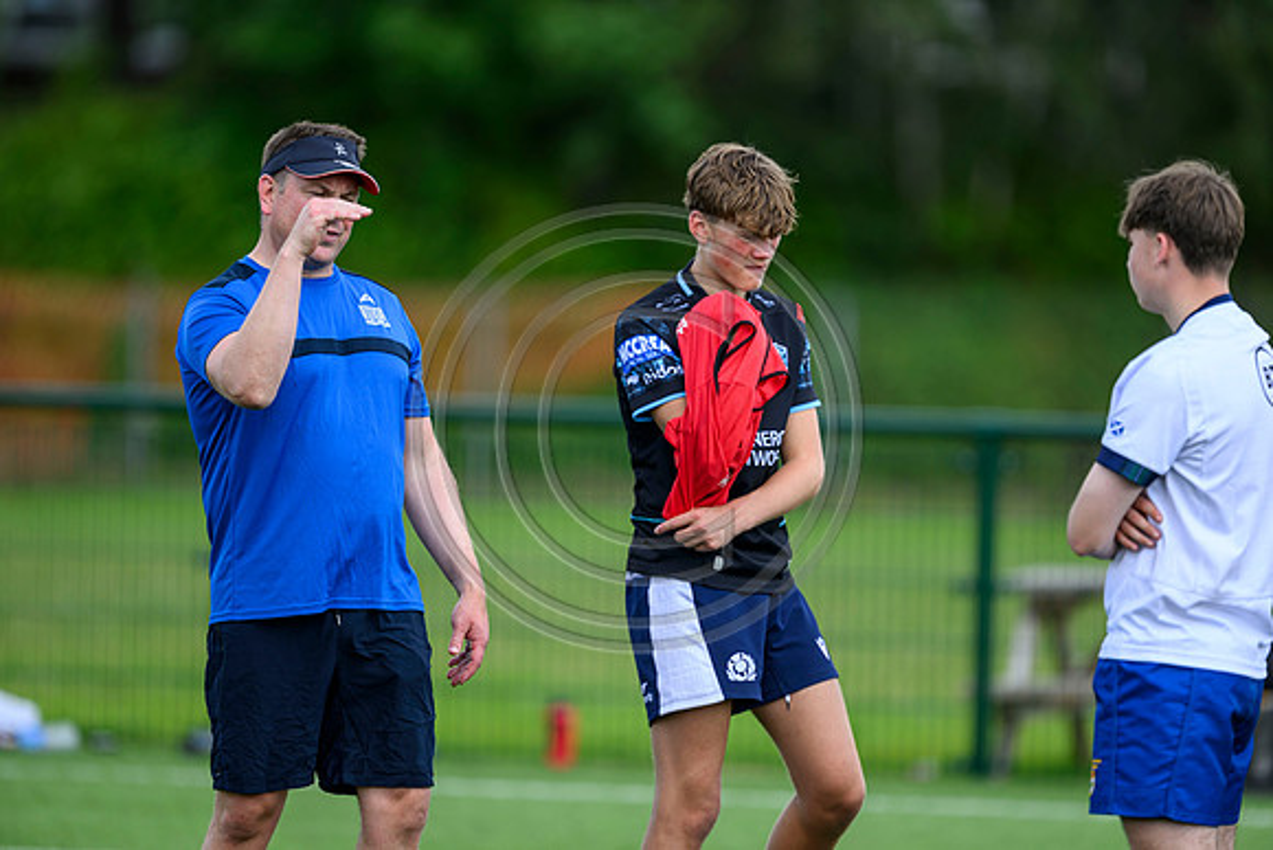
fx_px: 14147
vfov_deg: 3.4
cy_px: 425
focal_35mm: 400
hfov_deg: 5.2
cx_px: 636
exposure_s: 1/640
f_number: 3.2
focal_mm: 400
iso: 160
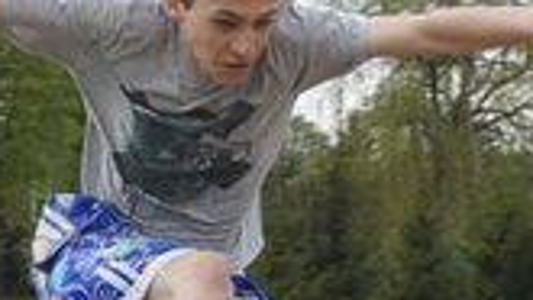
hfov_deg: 11.6
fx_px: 2616
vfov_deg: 6.5
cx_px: 162
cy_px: 310
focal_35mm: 185
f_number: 5.6
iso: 100
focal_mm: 30
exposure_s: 1/250
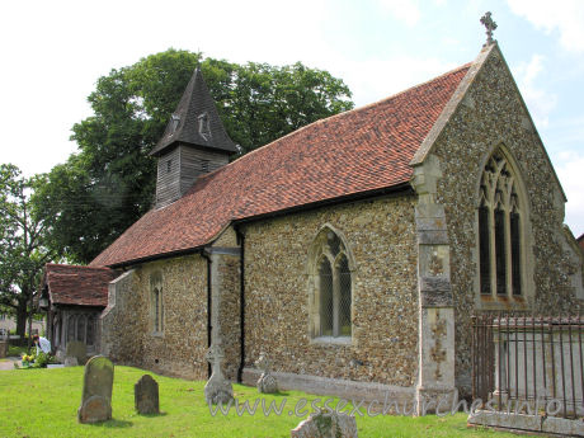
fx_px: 590
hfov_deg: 52.6
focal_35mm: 35
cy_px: 219
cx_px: 292
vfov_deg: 40.7
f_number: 5
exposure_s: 1/168
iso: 50
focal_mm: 8.9
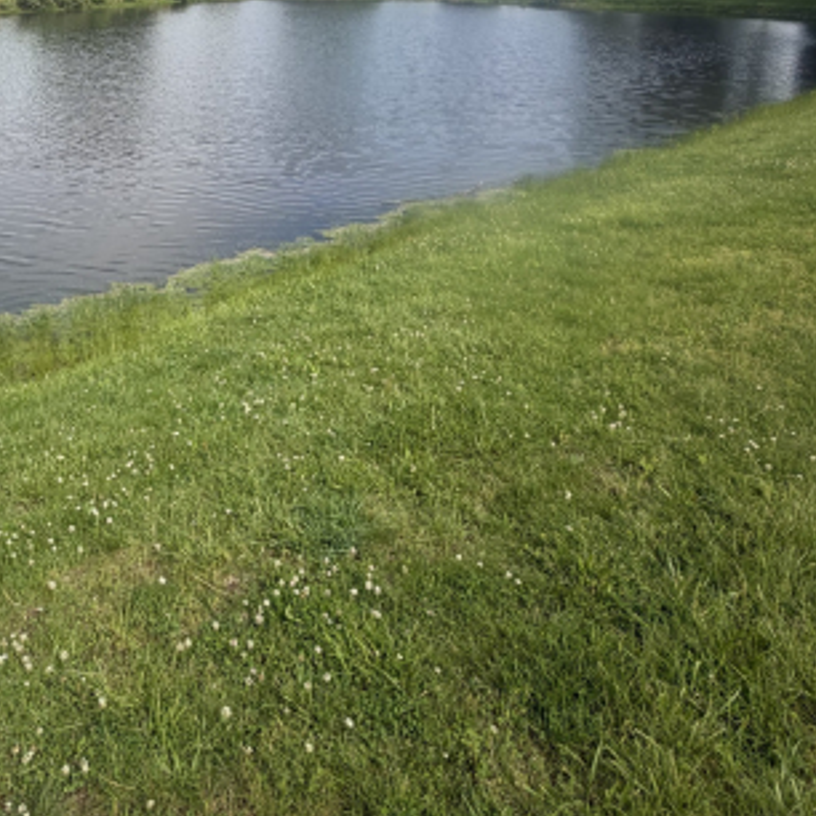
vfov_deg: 55.7
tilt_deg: -17.1
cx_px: 197
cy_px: 188
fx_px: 720
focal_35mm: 27
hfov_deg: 56.0
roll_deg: +0.5
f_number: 2.2
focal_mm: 2.22
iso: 25
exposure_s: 1/770
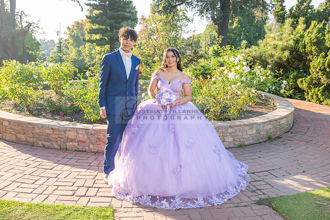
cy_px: 110
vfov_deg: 36.9
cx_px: 165
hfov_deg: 53.1
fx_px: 330
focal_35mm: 36
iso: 200
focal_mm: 36
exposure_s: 1/200
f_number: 5.6
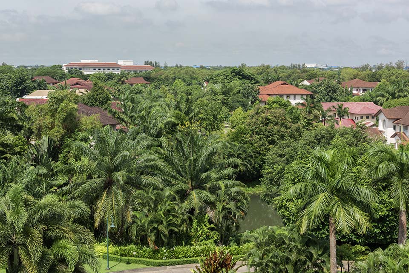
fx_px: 625
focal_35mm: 55
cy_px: 136
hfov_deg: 36.2
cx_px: 204
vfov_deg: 24.6
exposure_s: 1/250
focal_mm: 55
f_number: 16
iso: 400
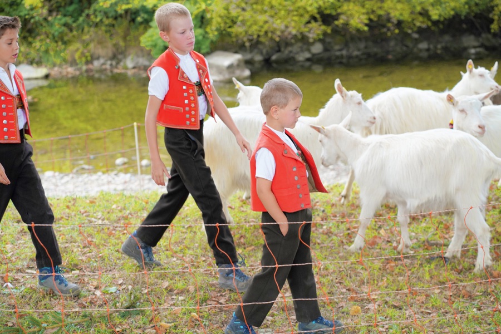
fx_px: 1183
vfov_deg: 16.1
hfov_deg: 23.9
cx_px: 250
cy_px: 167
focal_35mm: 85
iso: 640
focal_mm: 85
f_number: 5
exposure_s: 1/500
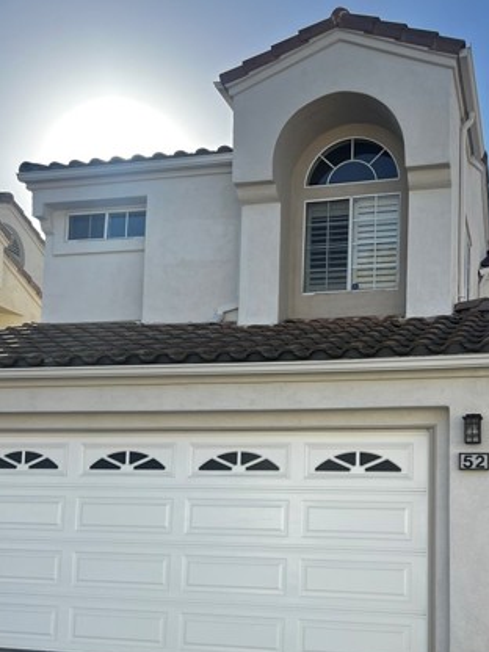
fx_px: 753
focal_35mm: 40
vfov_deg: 45.9
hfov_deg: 35.5
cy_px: 445
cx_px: 339
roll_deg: -1.5
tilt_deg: +7.0
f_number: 1.5
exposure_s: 1/2252
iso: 50
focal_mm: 5.7
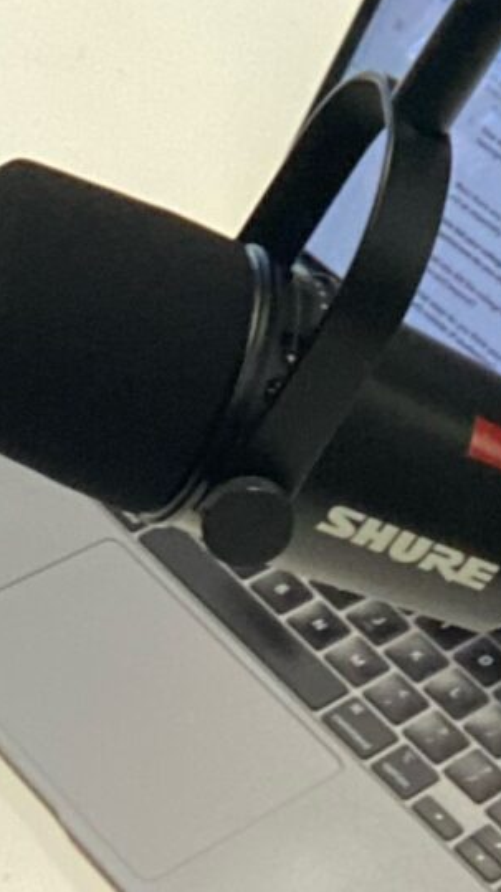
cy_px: -564
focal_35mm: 119
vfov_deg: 16.0
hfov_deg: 10.2
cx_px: 392
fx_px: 2812
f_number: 2.2
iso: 200
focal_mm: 2.71
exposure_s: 1/60
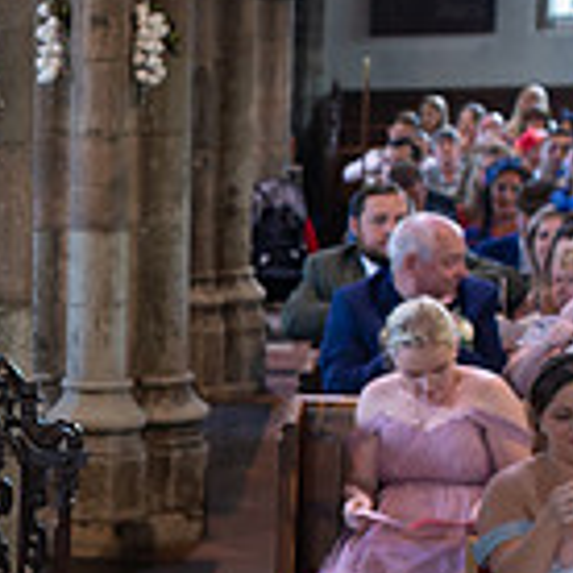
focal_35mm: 125
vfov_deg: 13.7
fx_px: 2341
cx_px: -320
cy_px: 606
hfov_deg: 13.1
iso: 800
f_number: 2.8
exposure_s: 1/100
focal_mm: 35
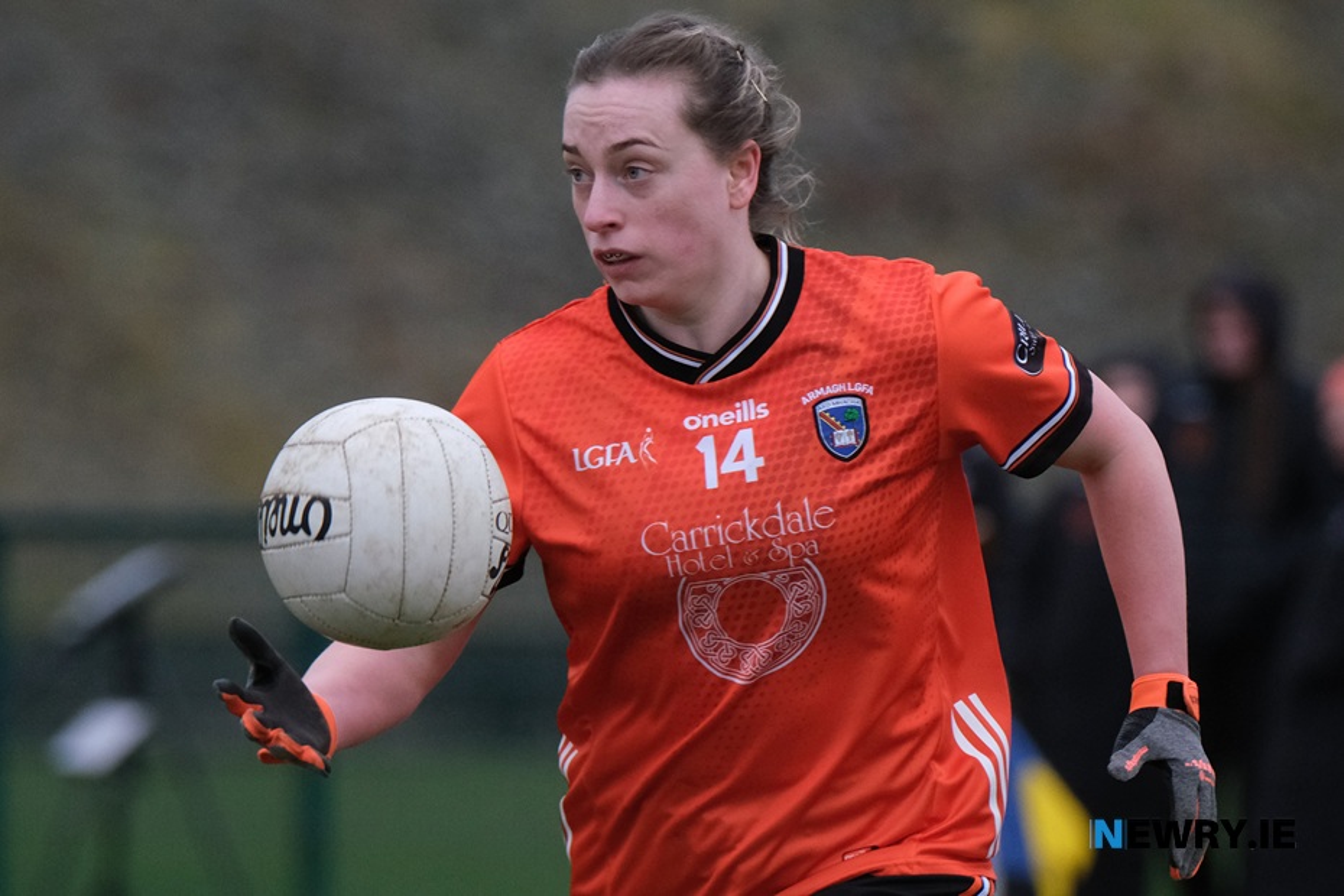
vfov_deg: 2.8
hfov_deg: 4.3
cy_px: 448
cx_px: 672
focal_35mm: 485
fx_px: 18105
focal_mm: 323.2
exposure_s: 1/1000
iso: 2500
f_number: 5.6
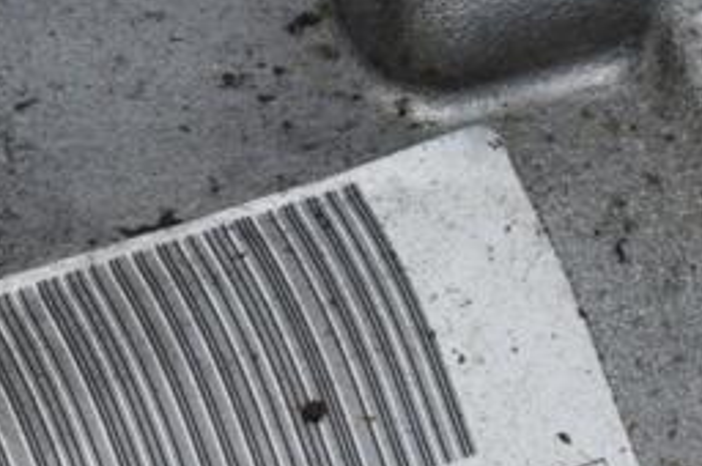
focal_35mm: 317
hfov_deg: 6.5
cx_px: -118
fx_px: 6174
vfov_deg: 4.3
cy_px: 524
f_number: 20
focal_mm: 90
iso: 800
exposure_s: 1/200
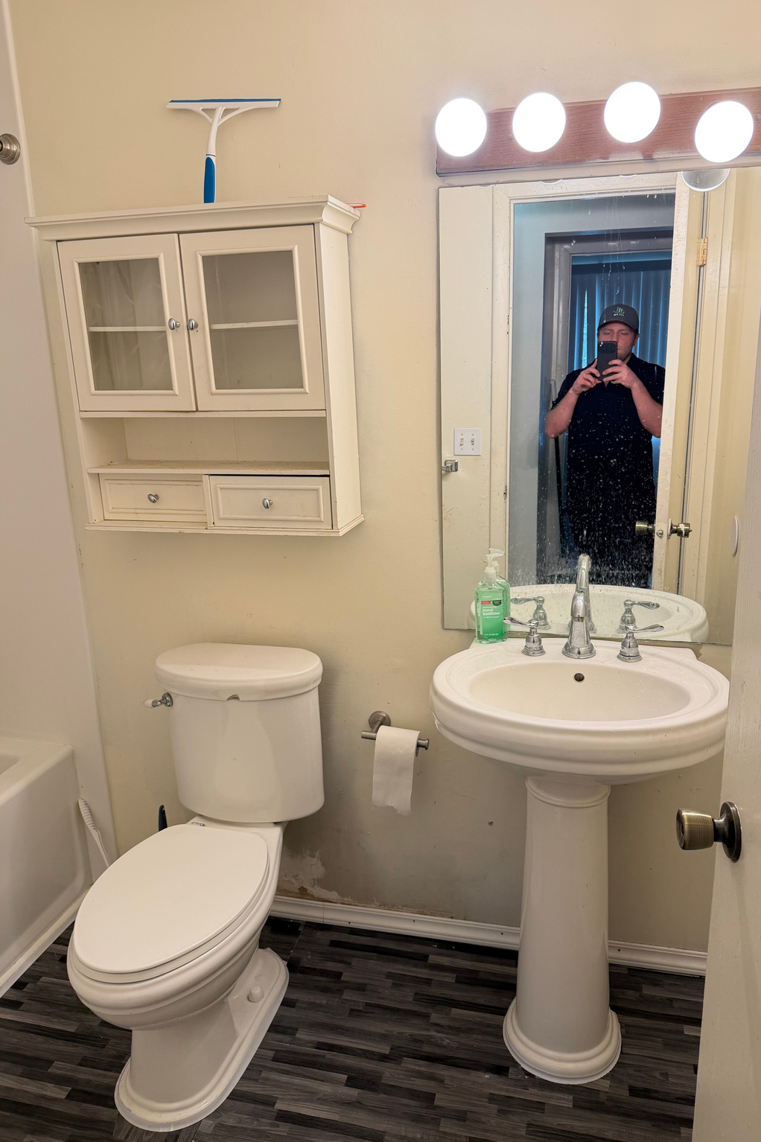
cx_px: 420
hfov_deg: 51.2
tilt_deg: -13.4
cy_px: 571
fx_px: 793
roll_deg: +0.2
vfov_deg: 71.5
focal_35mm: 25
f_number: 1.78
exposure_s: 1/120
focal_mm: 6.76
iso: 80
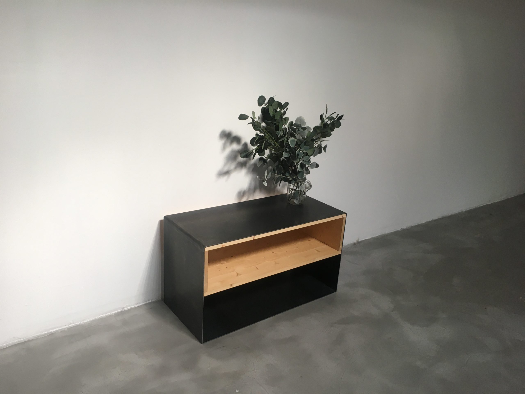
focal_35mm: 29
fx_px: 440
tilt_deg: -19.2
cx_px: 262
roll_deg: -3.7
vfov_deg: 48.2
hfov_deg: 61.7
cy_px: 197
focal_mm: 4.15
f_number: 2.2
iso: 32
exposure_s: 1/33
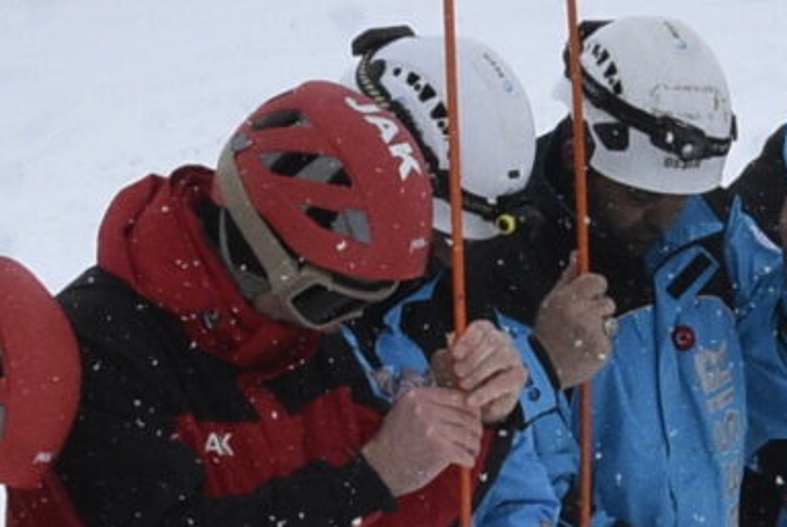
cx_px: 801
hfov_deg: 9.3
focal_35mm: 220
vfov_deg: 6.3
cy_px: 274
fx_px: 4815
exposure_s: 1/1000
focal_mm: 22
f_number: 16
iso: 1250
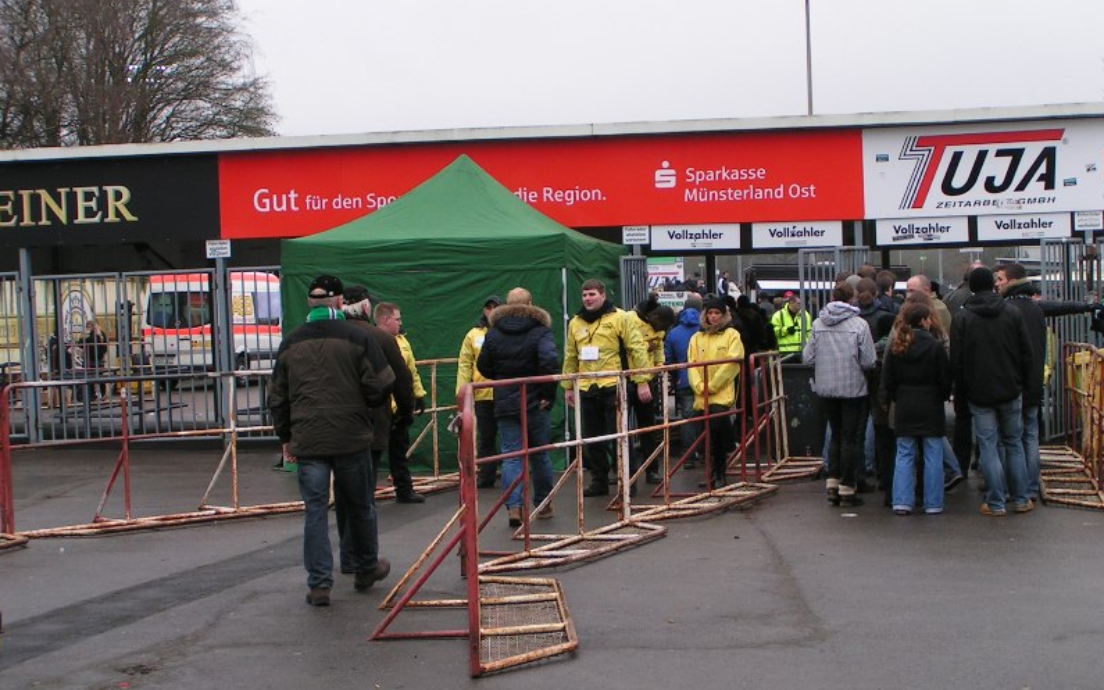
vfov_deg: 20.3
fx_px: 1926
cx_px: 551
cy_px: 360
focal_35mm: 64
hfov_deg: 32.0
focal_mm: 9.2
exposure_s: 1/100
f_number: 5
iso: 50
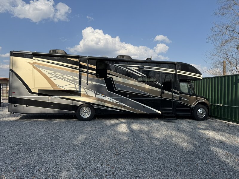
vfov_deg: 56.8
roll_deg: -1.5
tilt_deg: -0.1
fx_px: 166
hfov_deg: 71.6
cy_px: 90
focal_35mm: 24
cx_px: 120
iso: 80
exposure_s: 1/4167
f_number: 1.78
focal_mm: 6.76
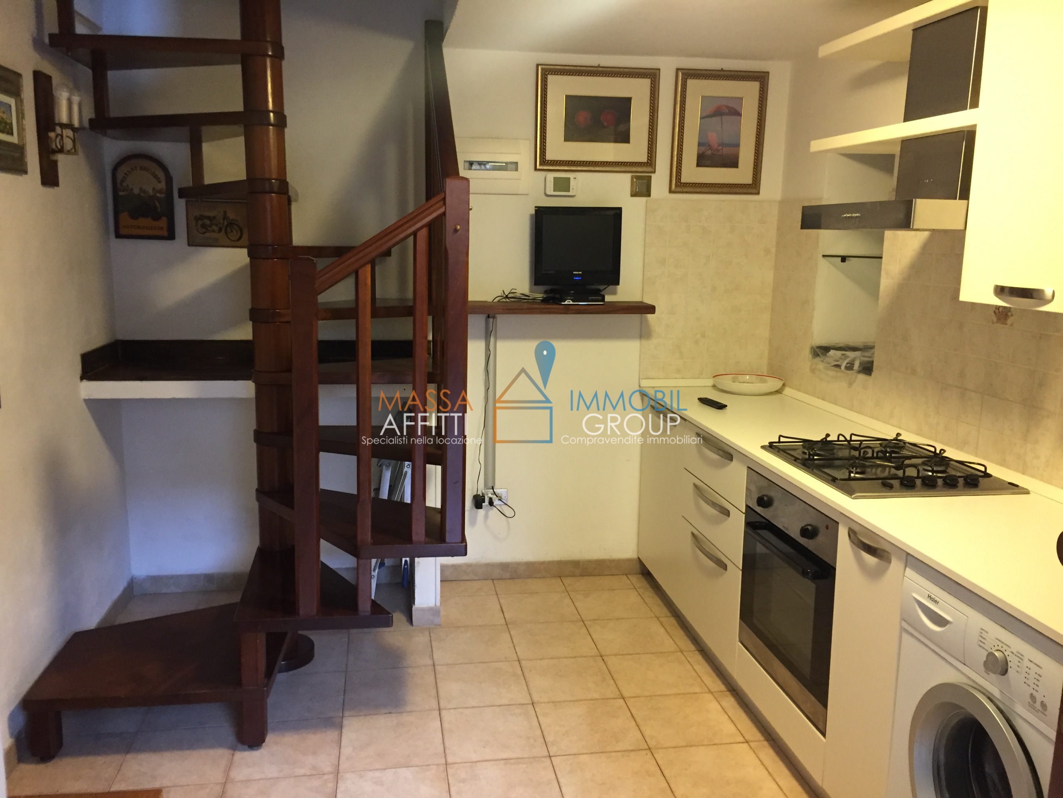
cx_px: 532
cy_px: 399
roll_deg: -1.1
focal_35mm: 29
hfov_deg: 61.7
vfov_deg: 48.2
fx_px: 891
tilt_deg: -9.7
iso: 250
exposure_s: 1/20
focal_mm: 4.15
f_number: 2.2
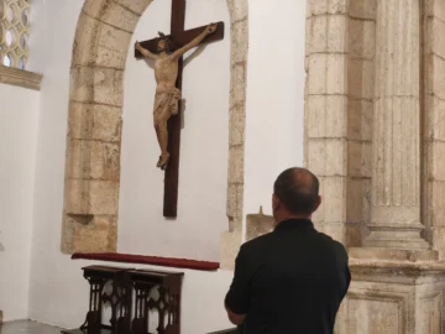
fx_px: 591
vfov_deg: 31.5
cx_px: 222
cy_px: 167
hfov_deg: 41.2
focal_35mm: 46
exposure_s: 1/60
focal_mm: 7.1
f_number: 1.9
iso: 1600
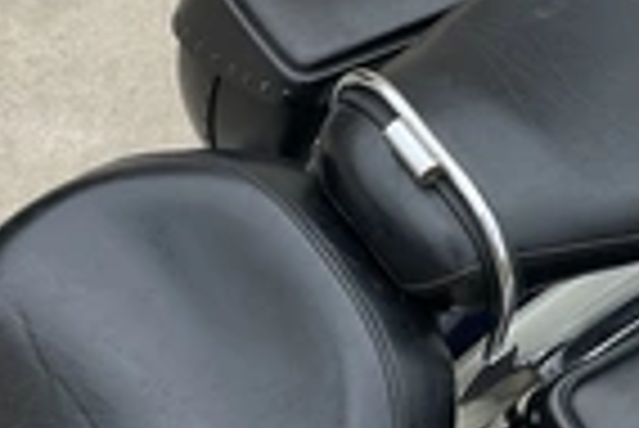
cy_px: 153
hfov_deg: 23.6
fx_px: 1510
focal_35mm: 85
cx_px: 500
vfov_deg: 16.1
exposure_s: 1/122
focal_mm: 3
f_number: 1.8
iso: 20
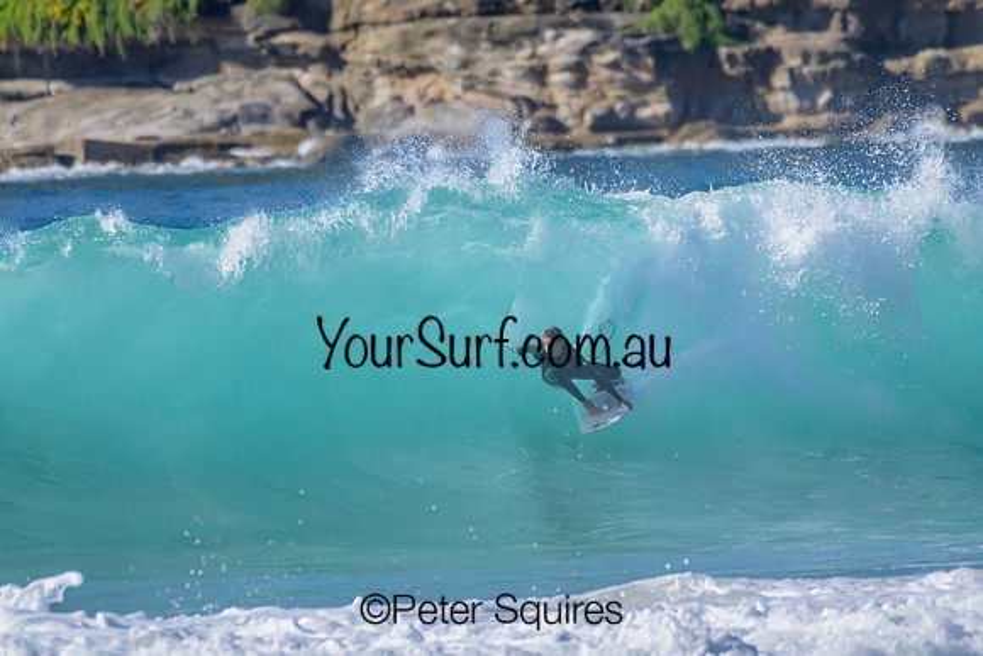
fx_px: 27311
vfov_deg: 1.4
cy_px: 328
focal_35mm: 1000
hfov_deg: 2.1
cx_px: 492
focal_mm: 1000
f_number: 11
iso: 1250
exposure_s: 1/2000
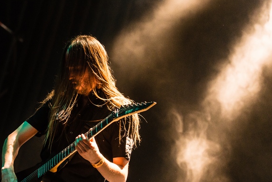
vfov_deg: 11.5
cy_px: 113
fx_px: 900
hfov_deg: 17.2
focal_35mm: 119
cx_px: 107
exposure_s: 1/250
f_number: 4
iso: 3200
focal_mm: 95
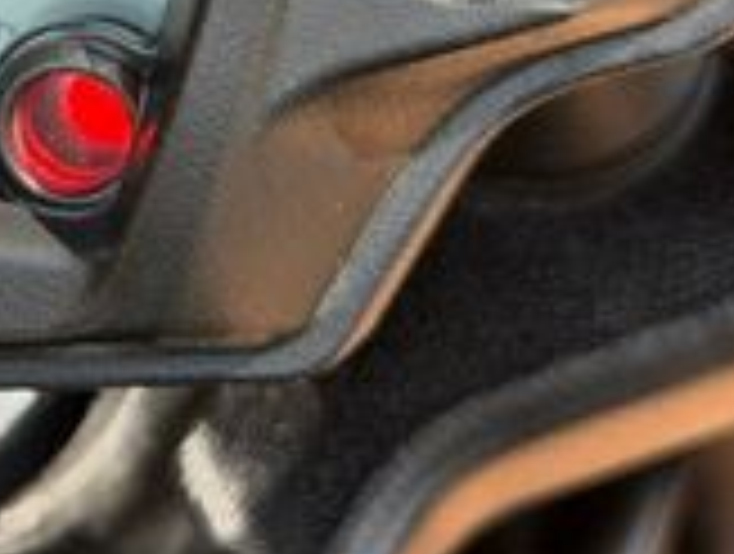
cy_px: -482
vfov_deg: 7.7
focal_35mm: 188
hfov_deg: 10.2
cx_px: -311
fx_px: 3995
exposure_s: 1/975
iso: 80
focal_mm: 6.76
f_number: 1.78
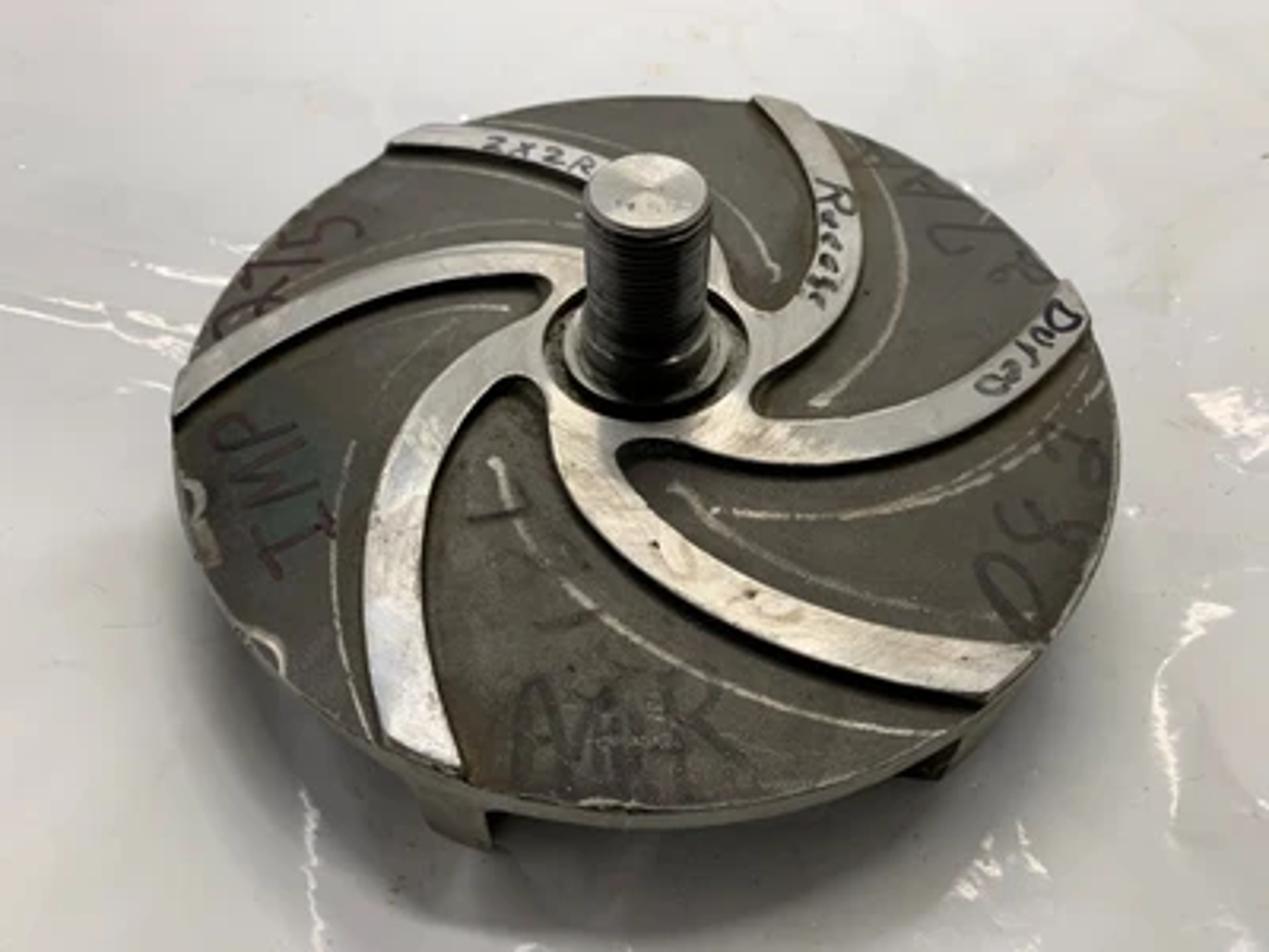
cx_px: 634
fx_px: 953
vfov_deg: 53.1
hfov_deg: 67.3
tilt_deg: -51.5
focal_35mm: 26
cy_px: 476
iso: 64
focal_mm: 4.25
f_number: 1.8
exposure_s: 1/121
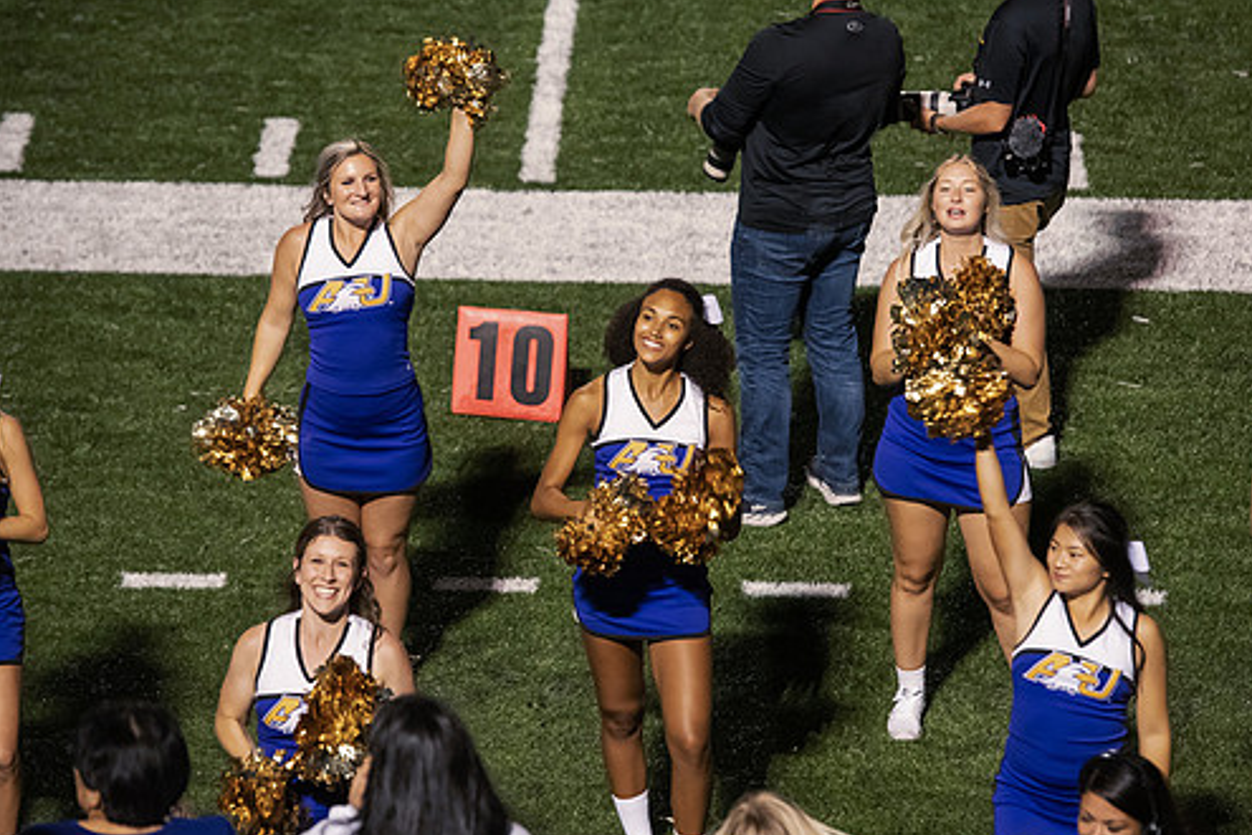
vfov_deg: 6.7
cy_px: 429
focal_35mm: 205
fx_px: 7129
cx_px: 647
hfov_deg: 10.0
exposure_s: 1/500
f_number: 4
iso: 4000
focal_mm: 175
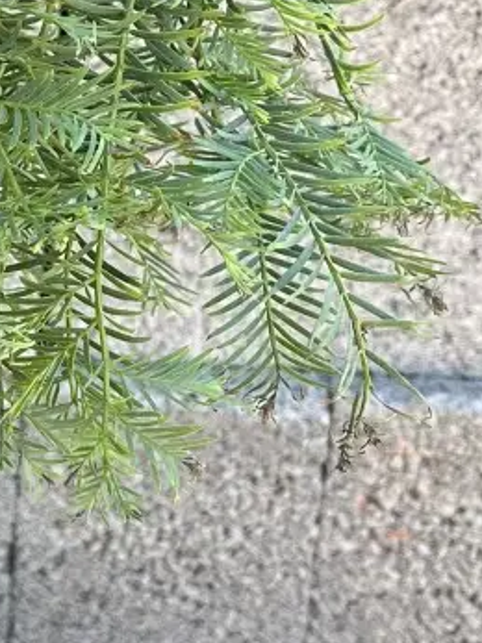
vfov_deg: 24.1
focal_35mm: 81
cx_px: -137
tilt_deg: -19.2
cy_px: 309
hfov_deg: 17.2
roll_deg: -1.2
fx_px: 1505
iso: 50
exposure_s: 1/430
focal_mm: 5.1
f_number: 1.6
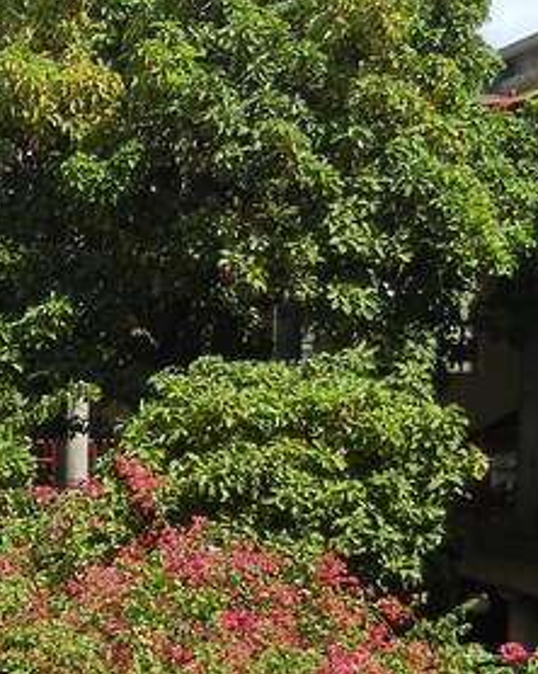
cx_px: -155
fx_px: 2152
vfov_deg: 17.3
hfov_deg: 13.7
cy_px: 720
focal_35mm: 108
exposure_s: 1/922
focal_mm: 5.4
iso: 160
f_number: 3.5
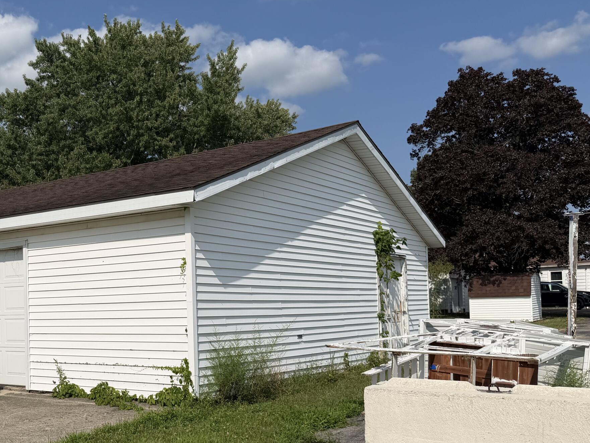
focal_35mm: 41
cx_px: 95
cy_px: 283
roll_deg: +1.4
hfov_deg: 43.0
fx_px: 699
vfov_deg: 34.9
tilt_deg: +3.0
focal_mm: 6.76
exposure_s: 1/11905
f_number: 1.78
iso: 80
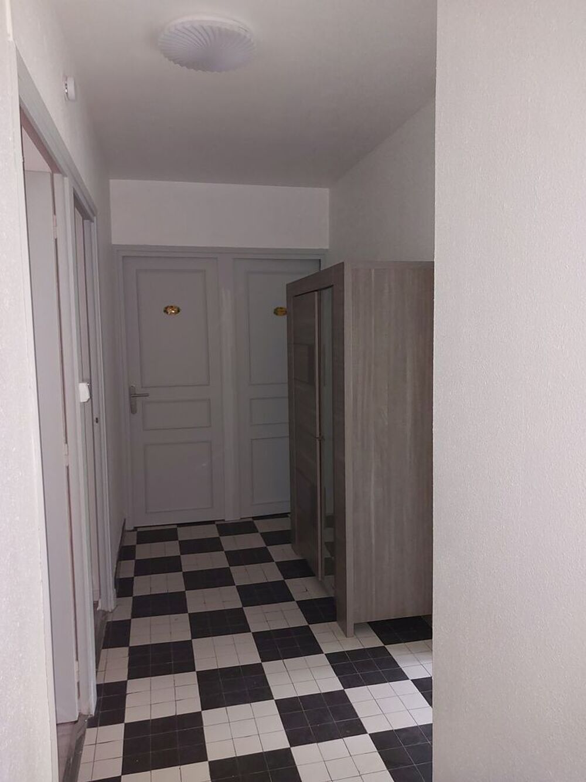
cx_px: 293
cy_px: 391
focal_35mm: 30
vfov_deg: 60.0
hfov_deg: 46.8
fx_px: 677
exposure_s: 1/20
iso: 320
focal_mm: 4.6
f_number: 1.8
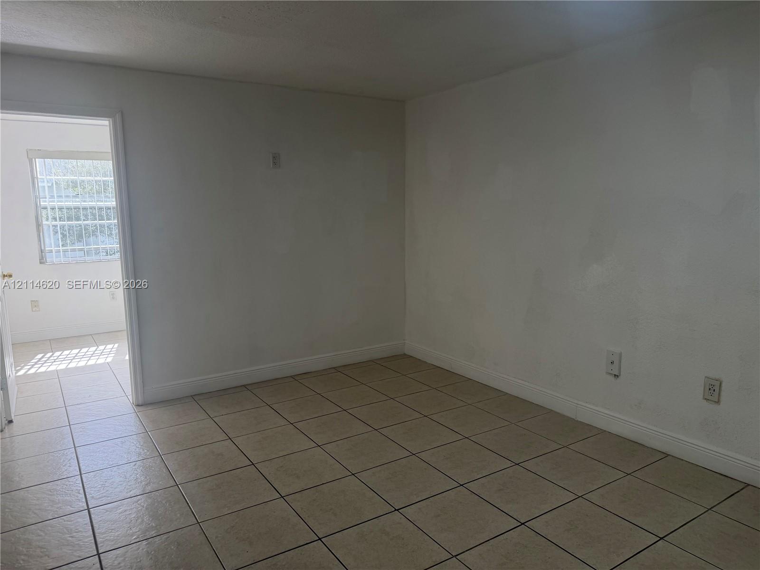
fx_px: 527
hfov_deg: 71.6
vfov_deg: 56.8
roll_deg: +0.3
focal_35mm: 24
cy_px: 285
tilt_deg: -8.1
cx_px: 380
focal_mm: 6.76
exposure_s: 1/222
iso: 80
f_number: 1.78
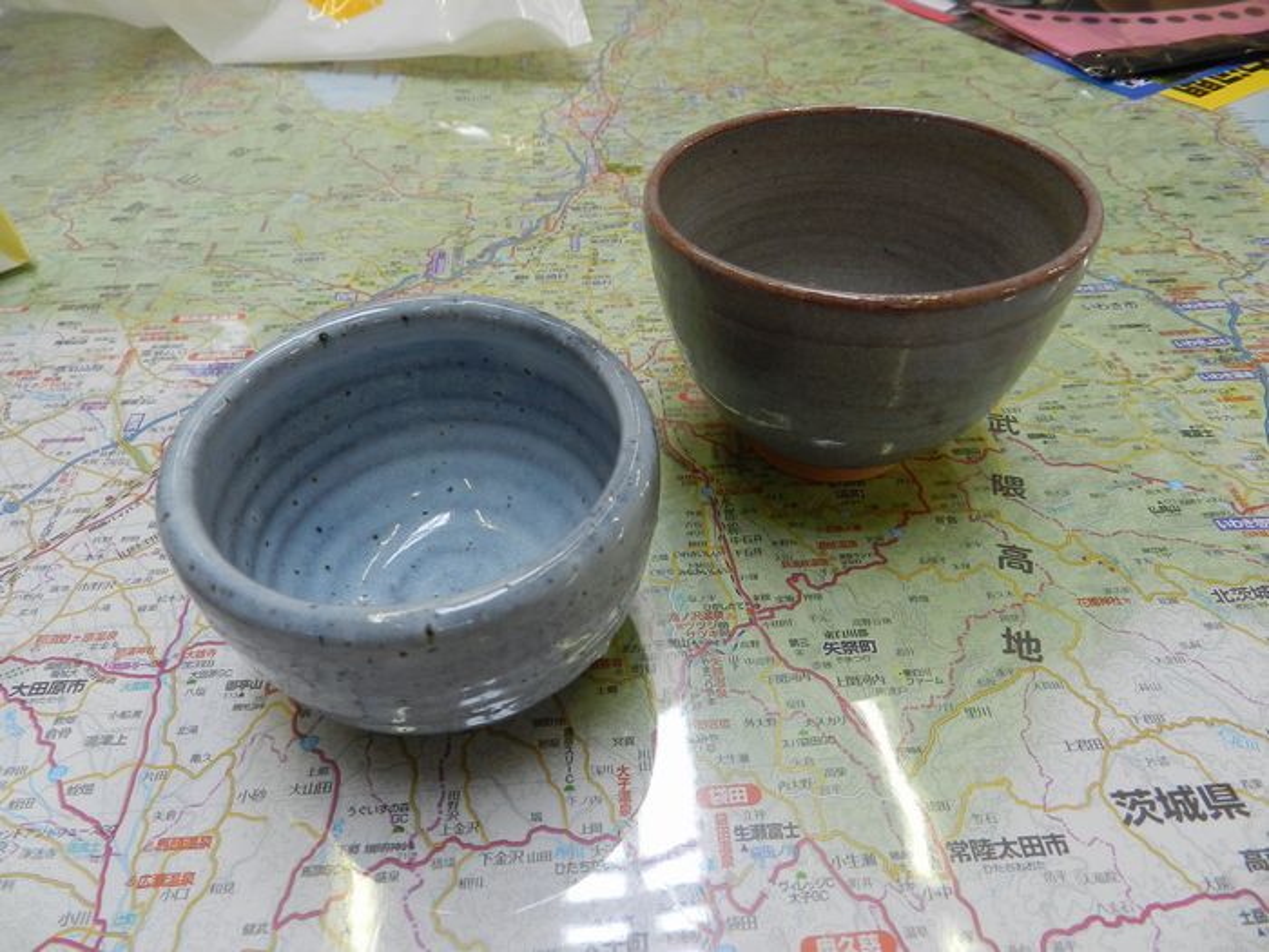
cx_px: 634
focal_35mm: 23
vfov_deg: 58.9
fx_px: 843
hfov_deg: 73.9
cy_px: 476
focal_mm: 4
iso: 160
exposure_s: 1/30
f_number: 3.4
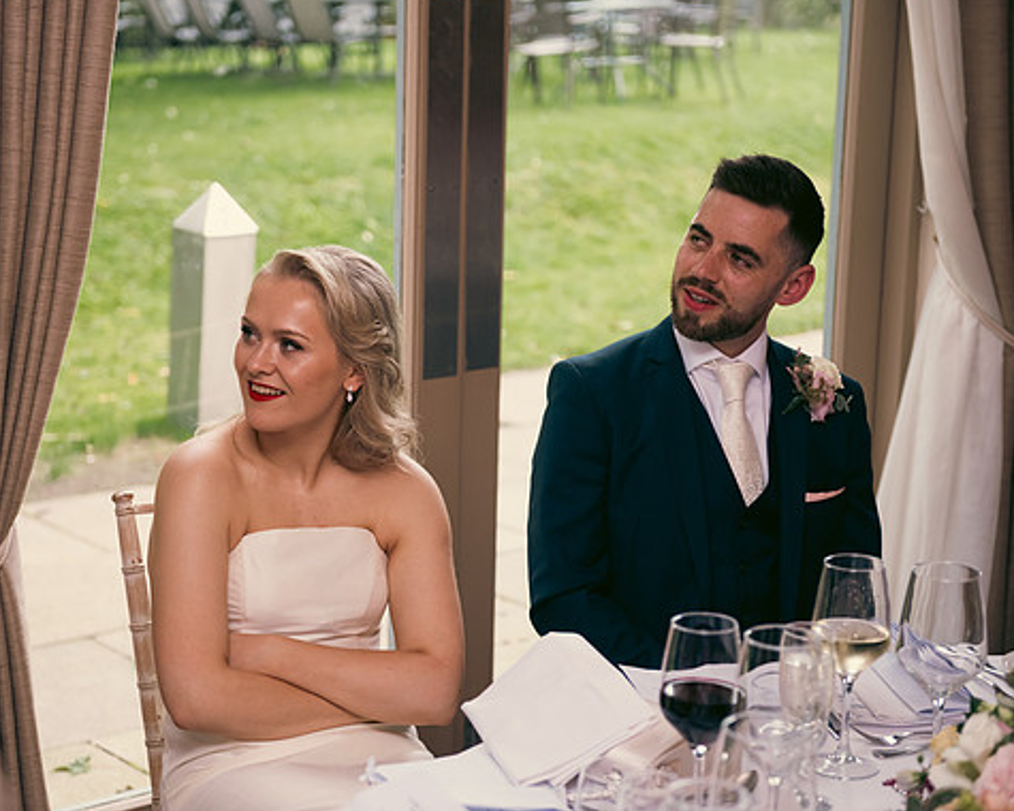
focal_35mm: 71
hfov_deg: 26.7
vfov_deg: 21.6
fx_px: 2131
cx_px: 423
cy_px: 400
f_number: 3.5
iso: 400
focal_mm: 62
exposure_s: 1/160
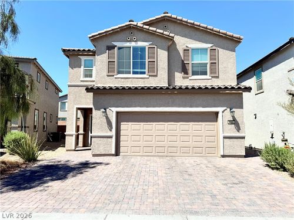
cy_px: 110
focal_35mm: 24
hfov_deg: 71.6
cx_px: 147
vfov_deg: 56.8
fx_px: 204
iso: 80
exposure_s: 1/5348
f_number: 1.78
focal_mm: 6.76
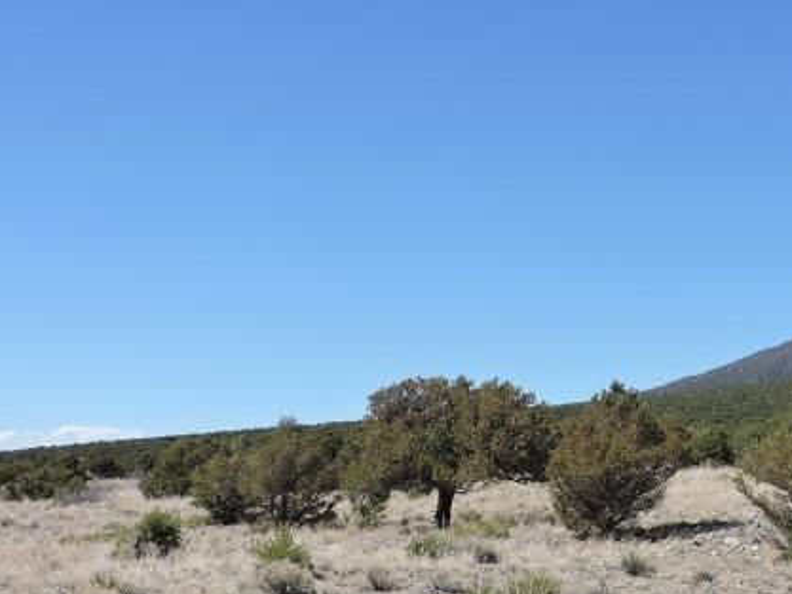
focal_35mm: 66
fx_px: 1510
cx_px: 606
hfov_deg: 28.9
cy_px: 389
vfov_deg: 22.2
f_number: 3.4
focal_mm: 7.7
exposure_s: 1/1000
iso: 100
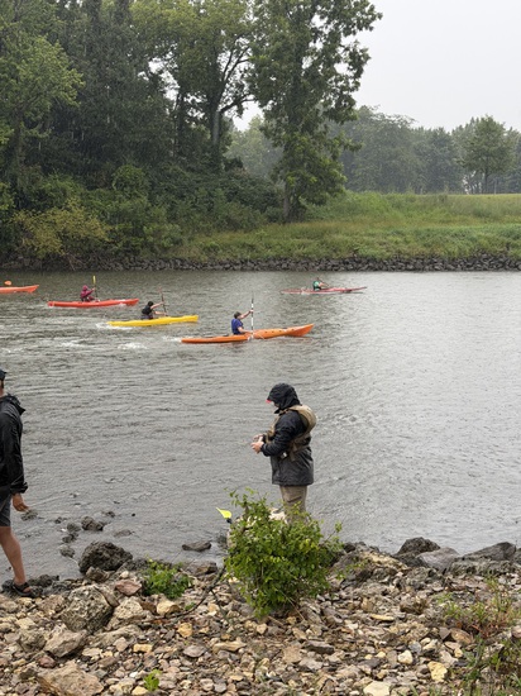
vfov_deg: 39.7
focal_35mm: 48
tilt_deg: -7.2
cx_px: 260
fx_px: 964
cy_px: 348
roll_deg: -0.2
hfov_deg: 30.2
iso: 100
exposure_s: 1/77
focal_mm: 6.76
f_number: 1.78
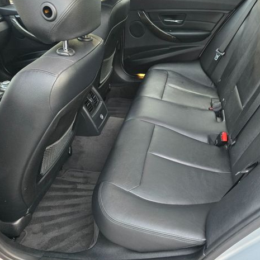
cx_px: 158
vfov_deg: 57.3
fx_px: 238
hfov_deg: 56.8
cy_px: 131
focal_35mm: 28
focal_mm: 6.3
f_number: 1.7
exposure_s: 1/120
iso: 800
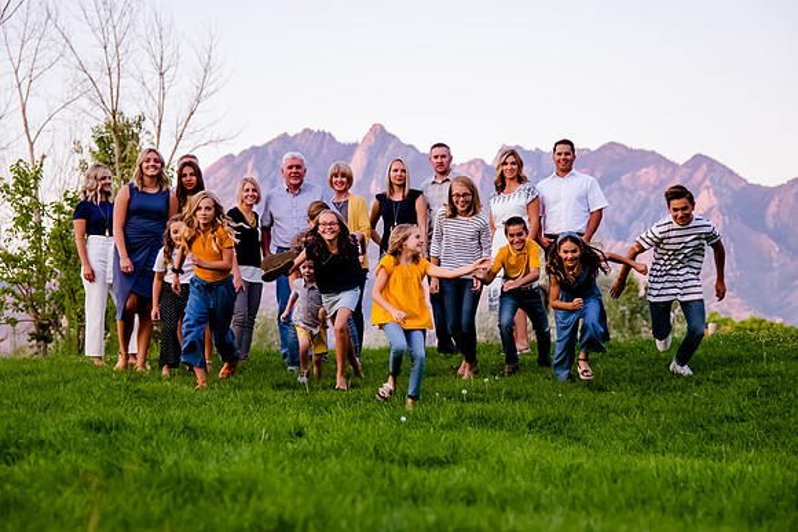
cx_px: 405
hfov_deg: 20.3
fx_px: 2227
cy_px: 268
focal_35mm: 100
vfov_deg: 13.6
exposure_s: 1/500
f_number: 4
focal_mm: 78
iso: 3200
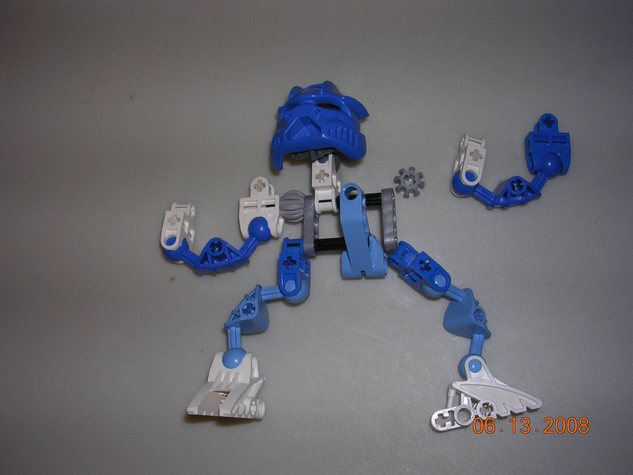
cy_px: 238
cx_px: 316
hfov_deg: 49.0
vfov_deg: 37.7
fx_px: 695
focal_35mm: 38
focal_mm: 5.8
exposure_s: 1/60.1
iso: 50
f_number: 2.8
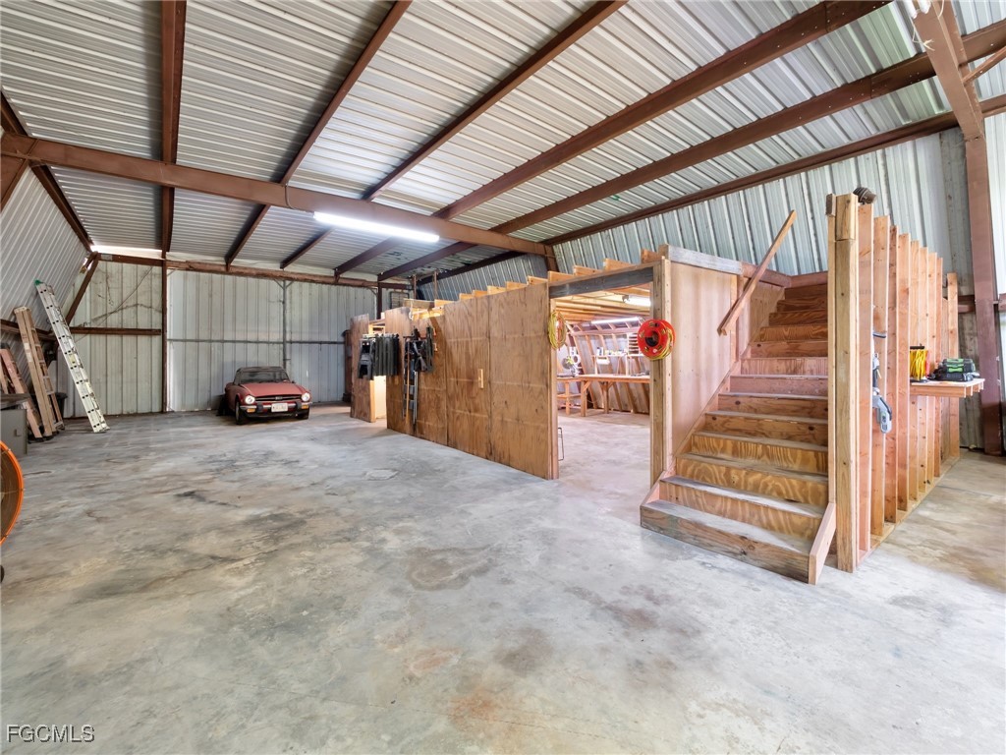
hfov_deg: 102.1
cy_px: 378
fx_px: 407
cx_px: 503
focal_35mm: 14
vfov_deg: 85.7
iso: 200
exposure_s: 1/2
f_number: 7.1
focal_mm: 7
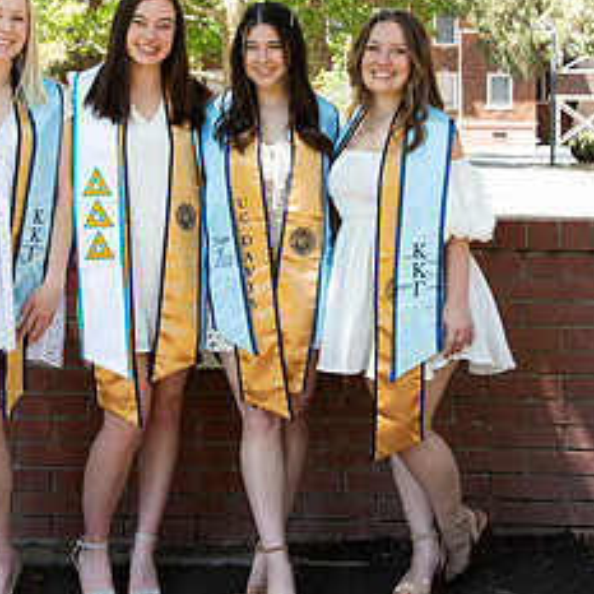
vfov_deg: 23.0
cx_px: 222
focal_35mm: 74
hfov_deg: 23.3
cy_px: 107
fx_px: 1437
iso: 640
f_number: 5.6
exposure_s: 1/320
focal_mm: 45
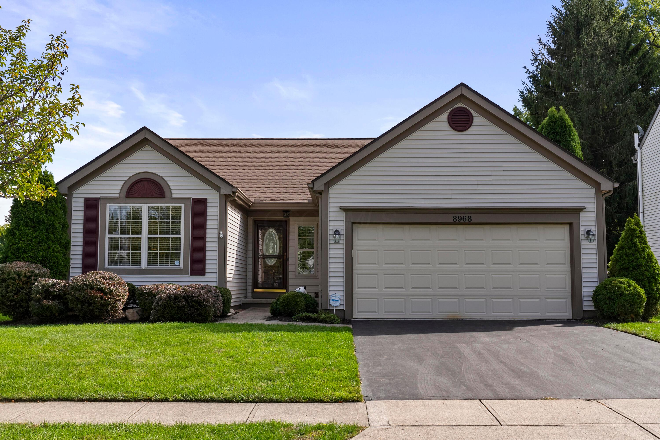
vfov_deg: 33.4
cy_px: 220
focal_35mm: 40
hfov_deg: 48.4
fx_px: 734
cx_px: 330
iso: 640
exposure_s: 1/640
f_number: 8
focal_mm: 40
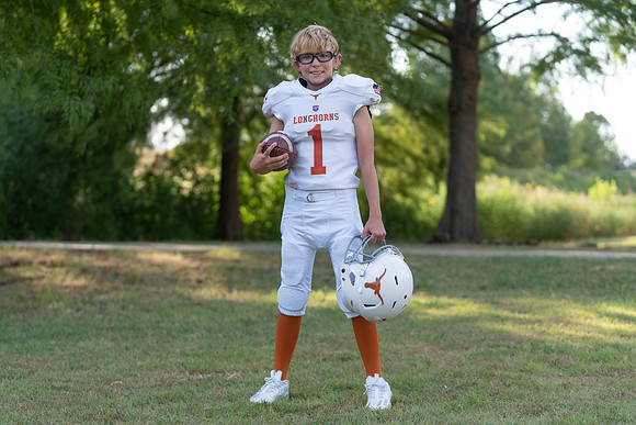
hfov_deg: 25.5
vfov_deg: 17.2
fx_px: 1405
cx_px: 315
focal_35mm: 79
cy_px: 213
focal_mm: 78
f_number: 2.8
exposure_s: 1/400
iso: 100
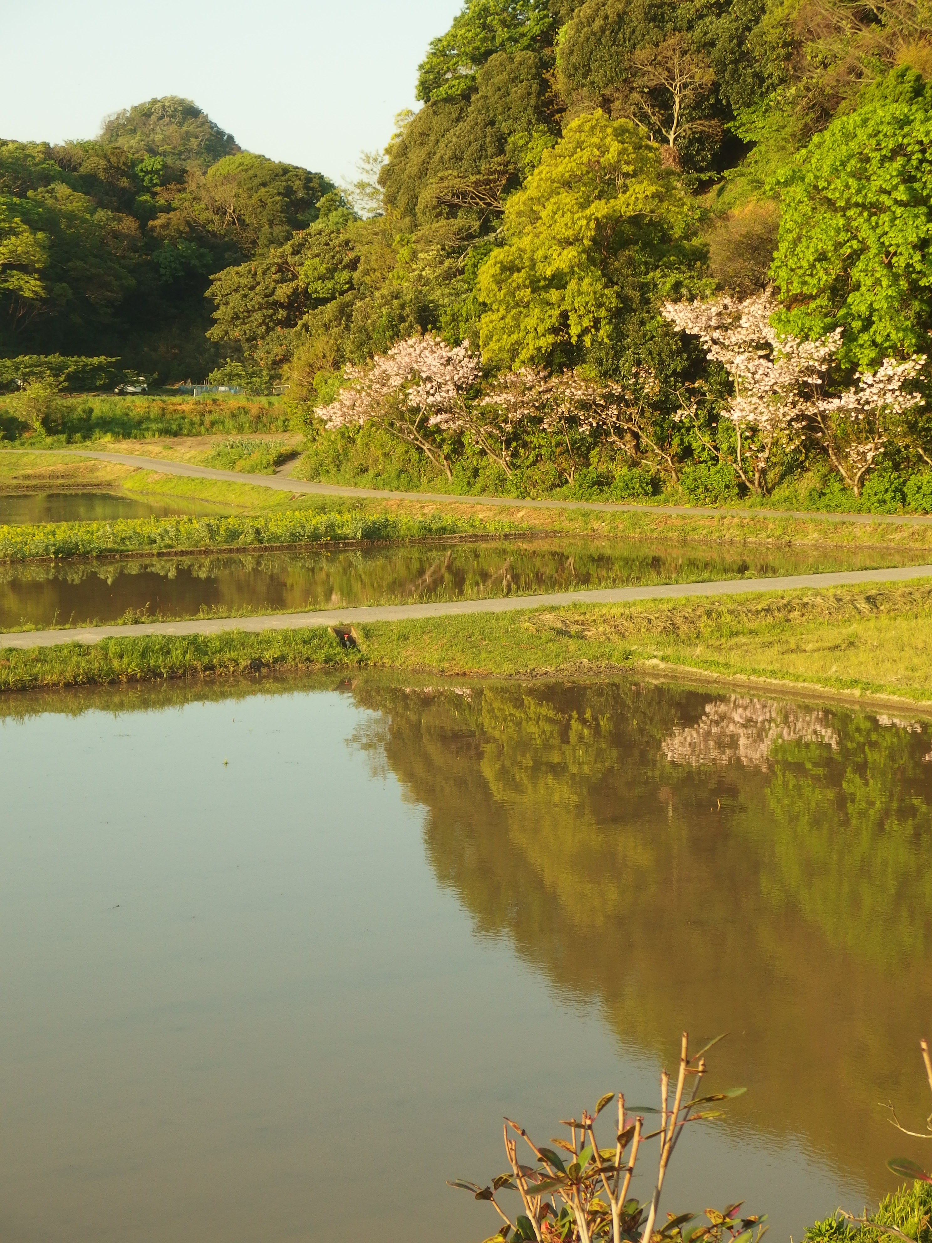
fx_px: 2656
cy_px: 622
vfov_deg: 26.3
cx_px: 466
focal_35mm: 74
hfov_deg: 19.9
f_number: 3.5
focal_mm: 13.2
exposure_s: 1/500
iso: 125
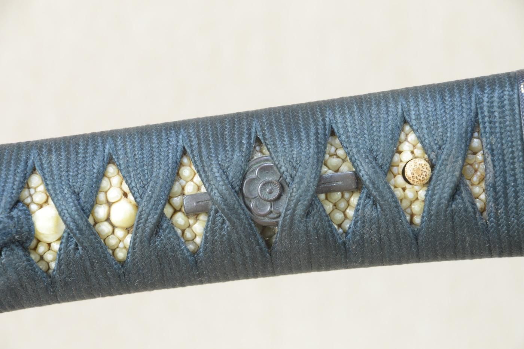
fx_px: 2945
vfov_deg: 6.8
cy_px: 174
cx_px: 262
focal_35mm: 202
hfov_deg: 10.2
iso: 400
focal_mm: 135
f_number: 11
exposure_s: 1/1.6
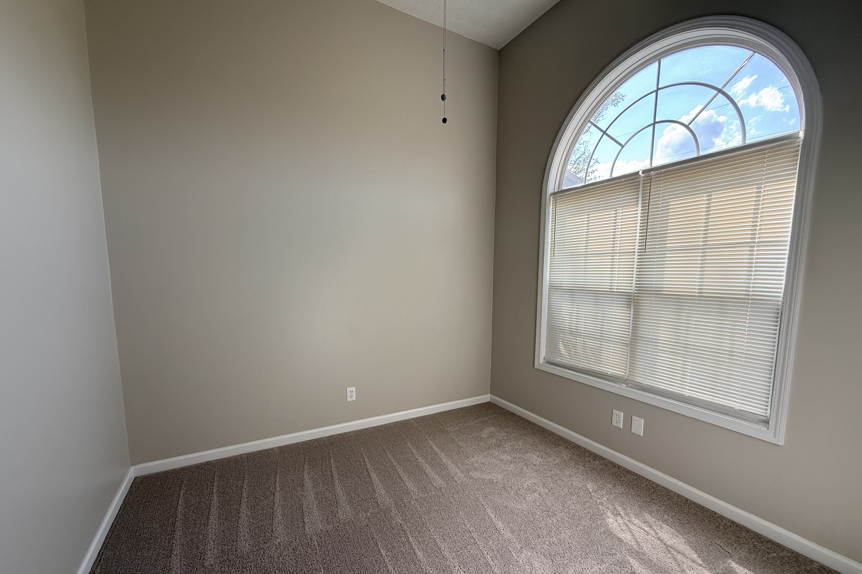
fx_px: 359
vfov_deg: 77.1
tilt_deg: -5.5
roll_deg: -0.5
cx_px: 426
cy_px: 315
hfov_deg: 100.4
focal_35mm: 15
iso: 50
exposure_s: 1/200
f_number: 2.2
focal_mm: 2.22
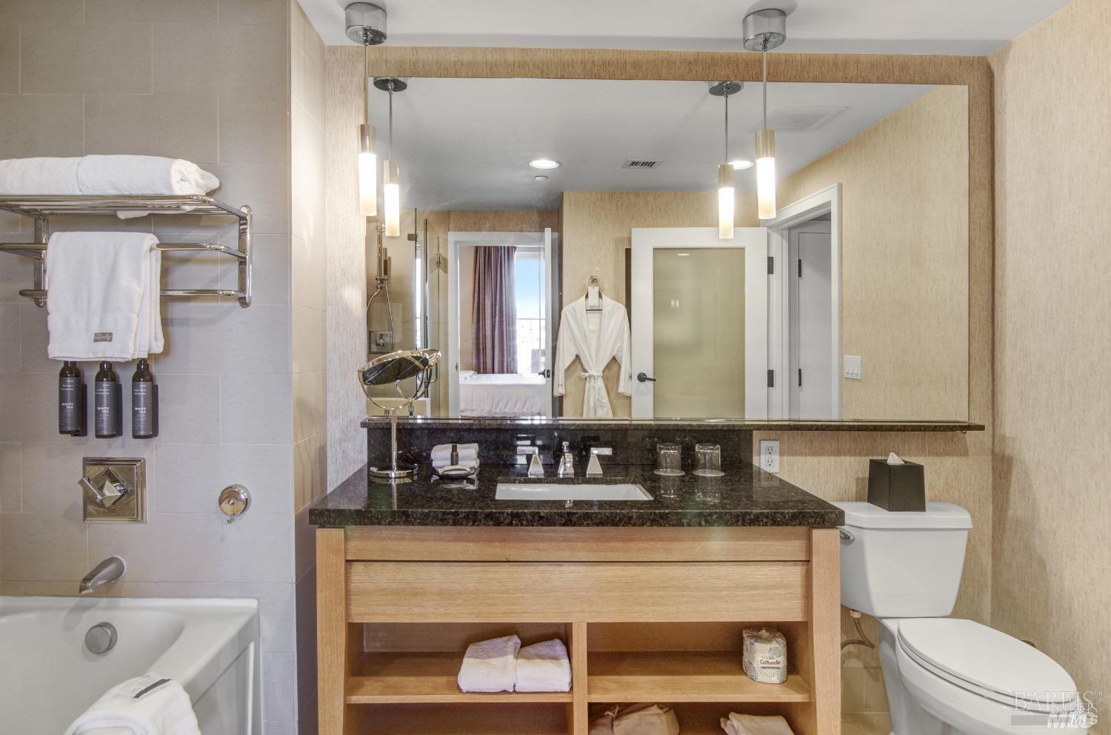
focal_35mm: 20
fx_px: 600
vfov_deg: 63.0
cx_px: 556
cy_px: 368
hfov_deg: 85.5
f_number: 7.1
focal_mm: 13
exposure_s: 1/10
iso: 100
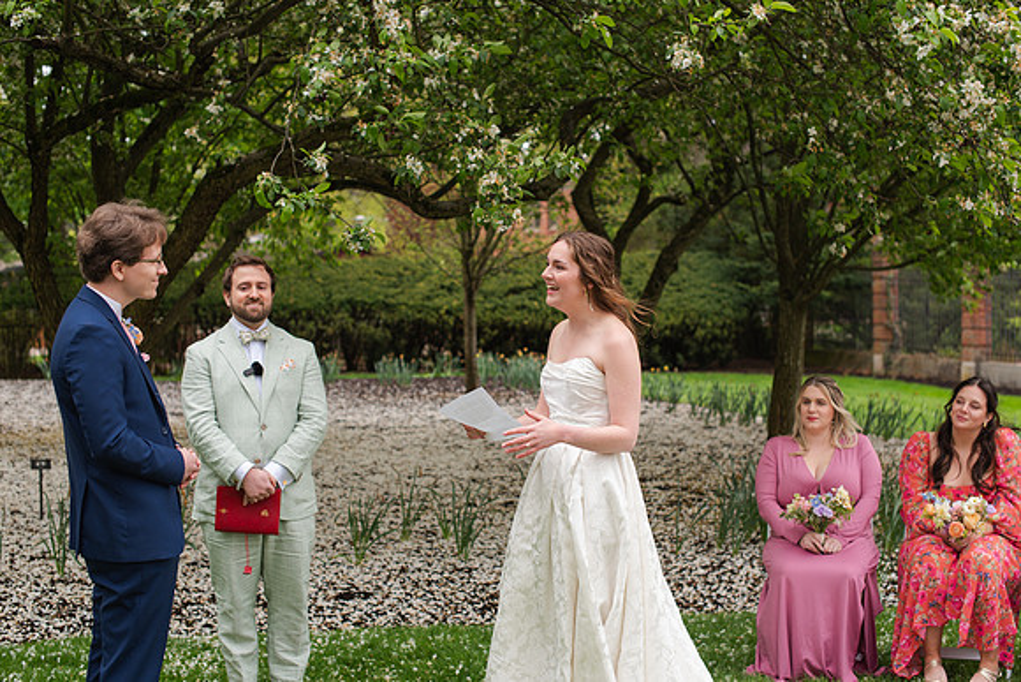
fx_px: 1471
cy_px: 341
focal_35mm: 52
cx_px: 510
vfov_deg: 26.1
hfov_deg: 38.3
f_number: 3.5
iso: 200
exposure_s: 1/640
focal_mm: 50
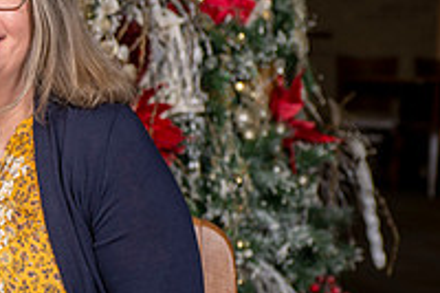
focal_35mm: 162
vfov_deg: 8.4
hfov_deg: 12.2
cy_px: 211
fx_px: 1978
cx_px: -194
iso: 160
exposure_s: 1/125
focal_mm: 56
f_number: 7.1
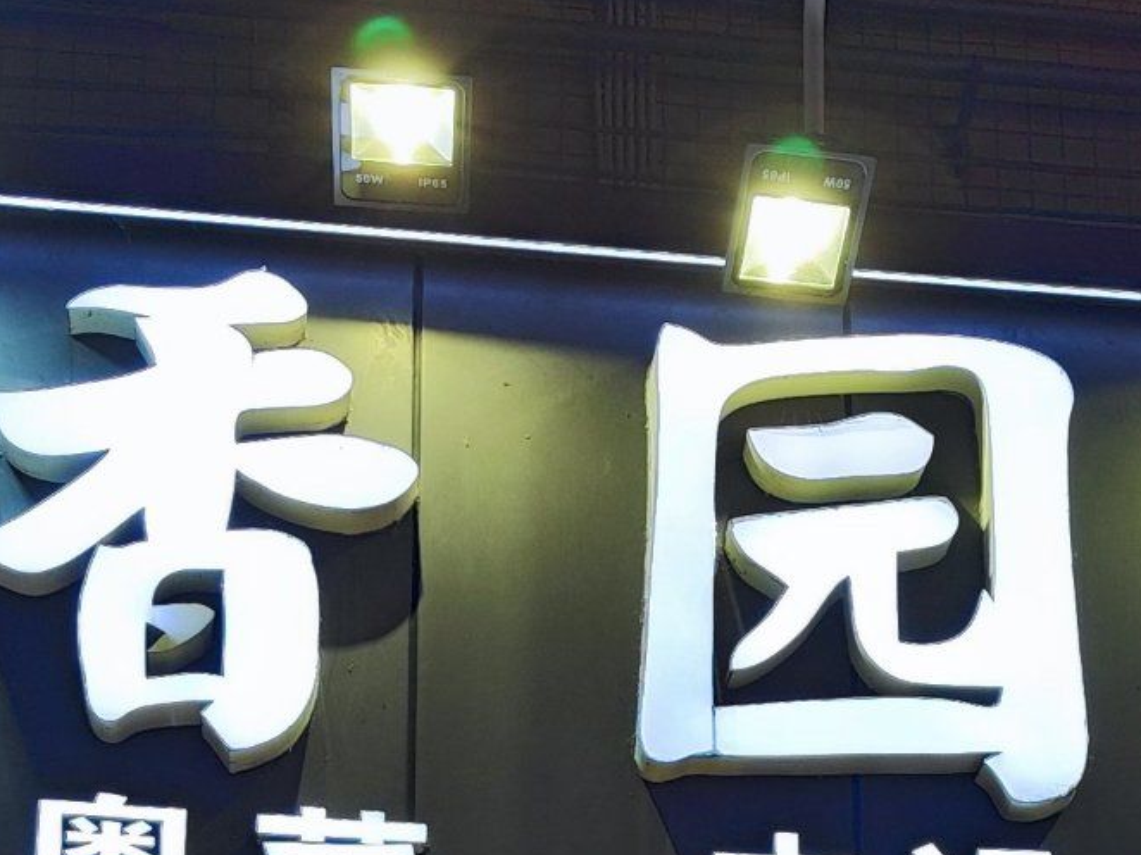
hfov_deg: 19.8
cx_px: 694
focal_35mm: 99
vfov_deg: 13.7
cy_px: 1429
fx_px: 3262
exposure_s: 1/100
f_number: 1.9
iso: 50
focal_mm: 6.92
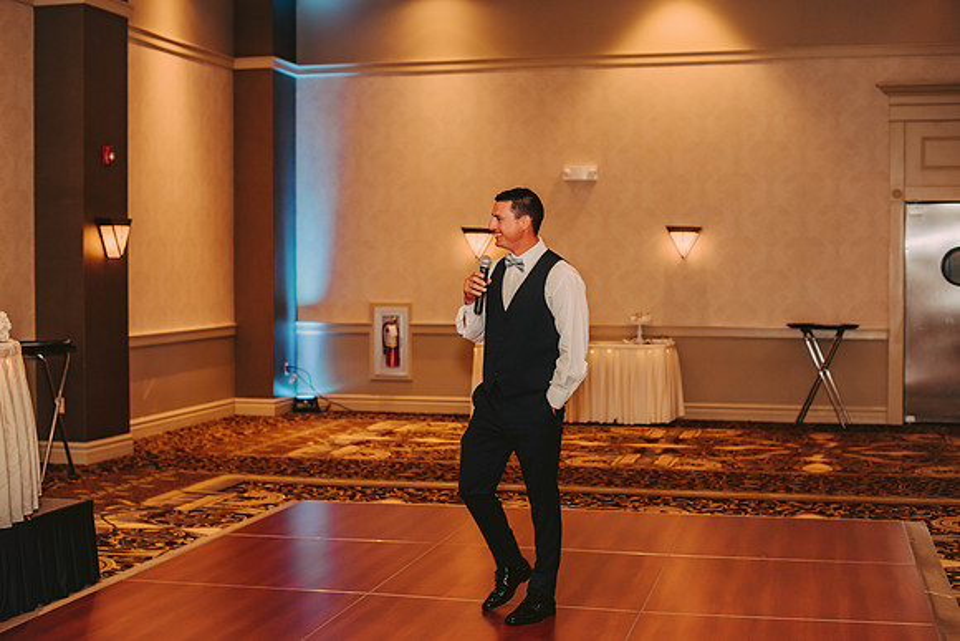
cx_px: 480
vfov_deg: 26.2
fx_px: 1374
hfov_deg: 38.5
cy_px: 320
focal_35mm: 52
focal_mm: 50
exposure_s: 1/125
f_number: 2.5
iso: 800
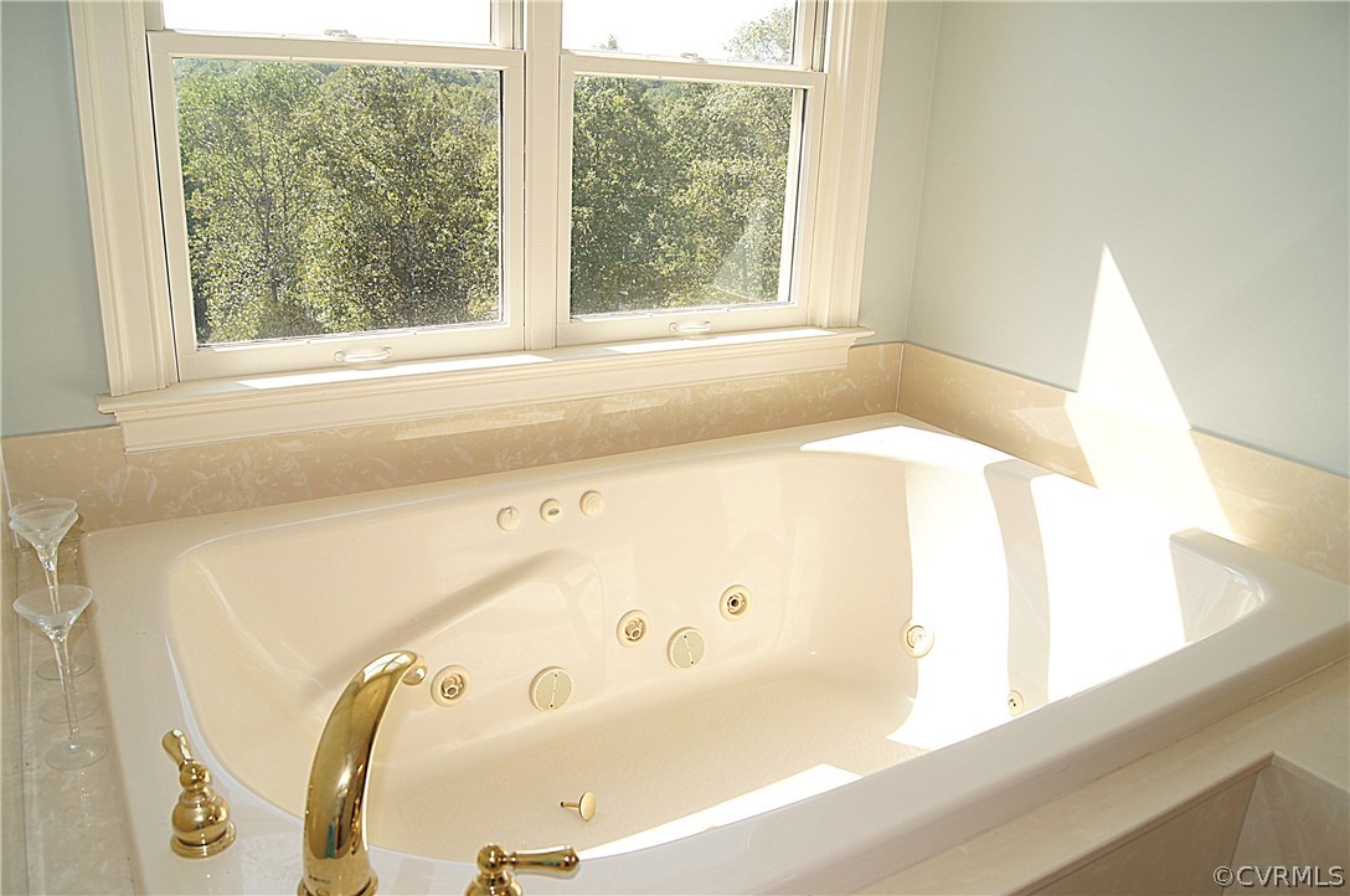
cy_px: 448
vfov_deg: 47.8
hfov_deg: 67.5
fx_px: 1011
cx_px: 675
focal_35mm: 27
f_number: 5
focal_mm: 18
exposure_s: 1/160
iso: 100
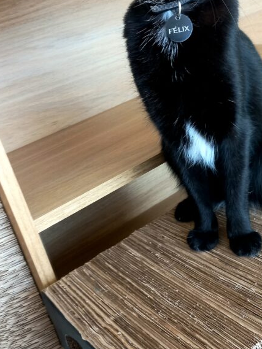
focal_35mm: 45
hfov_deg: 32.1
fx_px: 454
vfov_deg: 42.0
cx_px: 160
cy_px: 161
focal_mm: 4.6
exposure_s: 1/60.2
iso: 64
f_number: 1.8
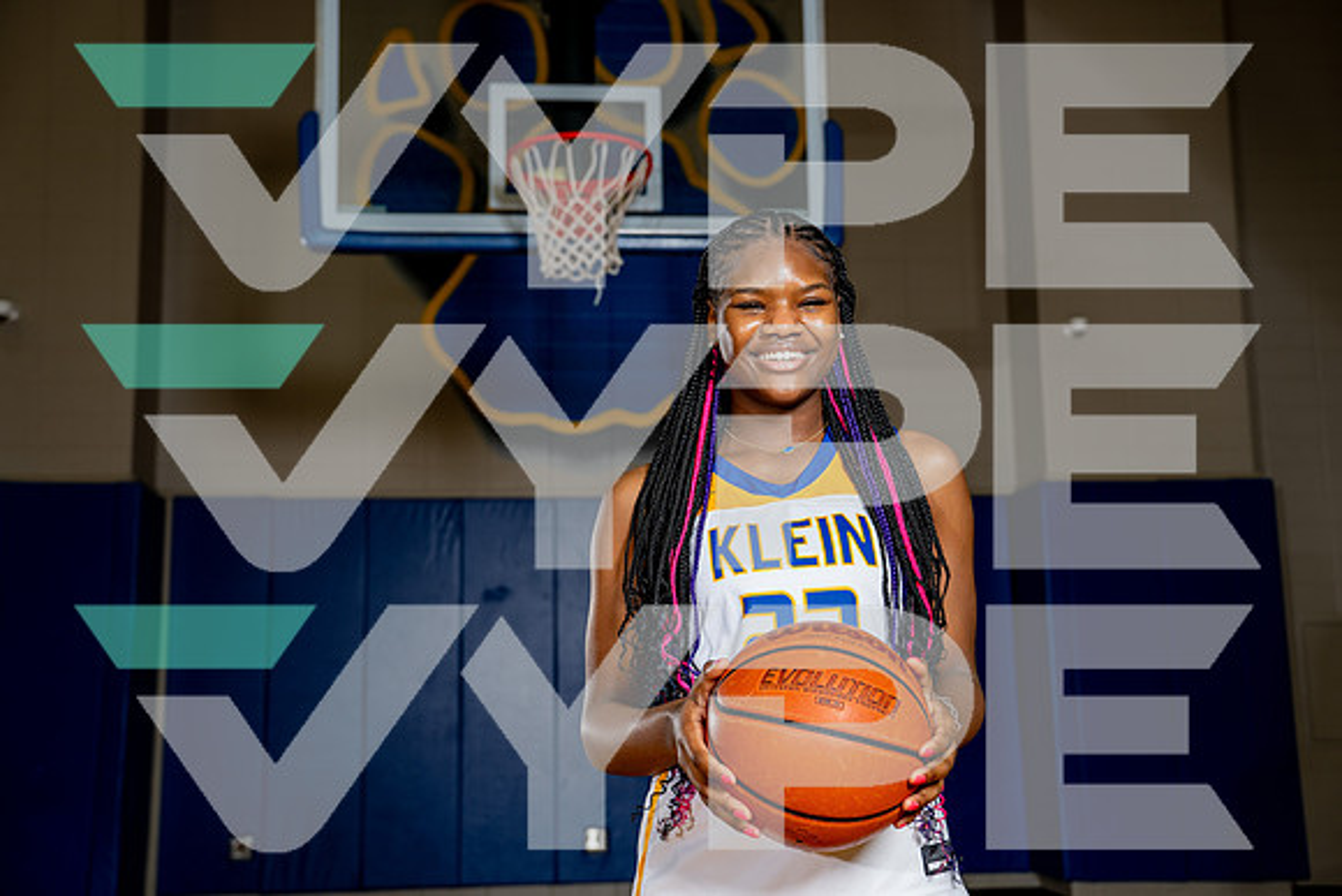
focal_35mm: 42
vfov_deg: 31.9
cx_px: 671
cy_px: 448
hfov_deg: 46.4
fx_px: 1566
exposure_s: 1/250
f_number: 4
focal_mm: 42
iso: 160
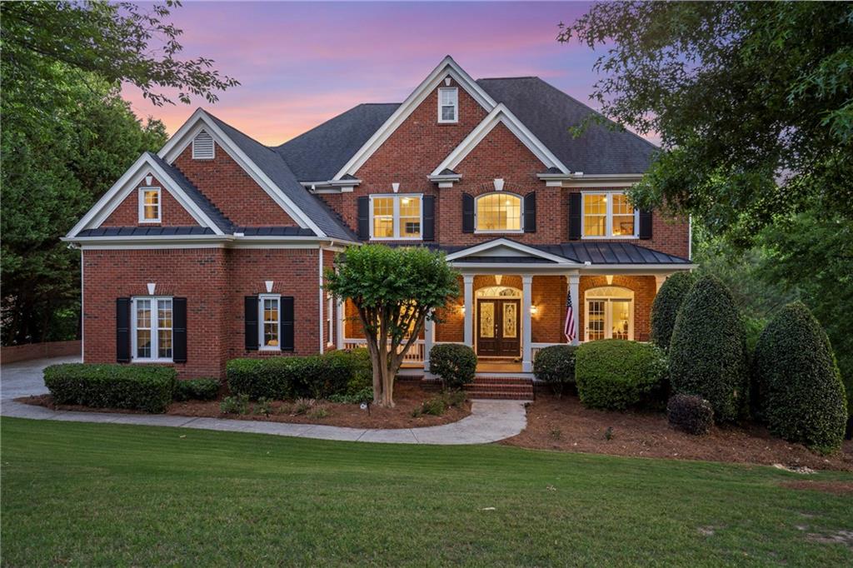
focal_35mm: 28
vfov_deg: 46.4
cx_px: 426
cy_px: 284
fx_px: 663
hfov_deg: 65.5
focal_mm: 28
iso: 400
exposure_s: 1/1.67
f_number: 9
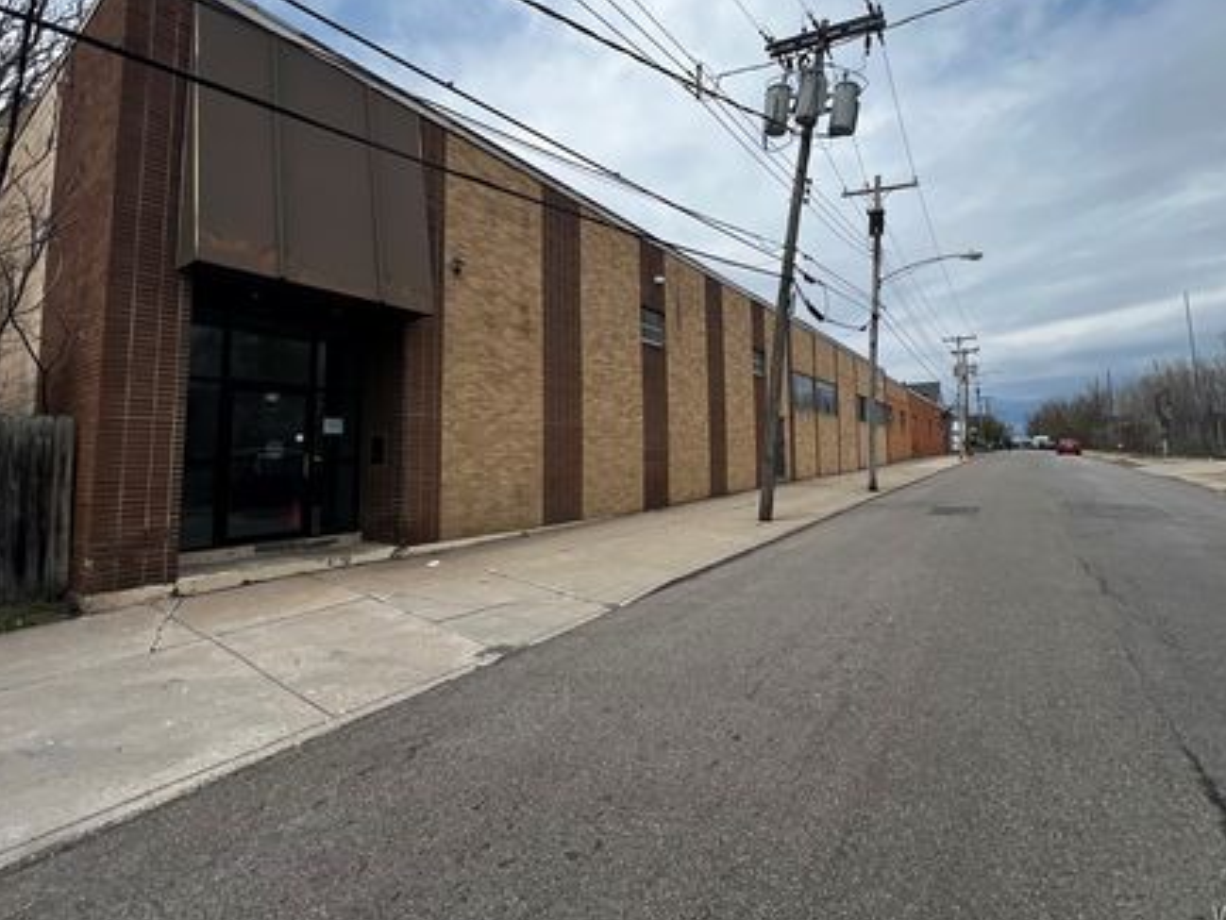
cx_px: 648
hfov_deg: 98.0
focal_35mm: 15
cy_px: 409
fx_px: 531
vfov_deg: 81.5
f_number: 1.8
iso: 32
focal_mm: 1.57
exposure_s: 1/1698
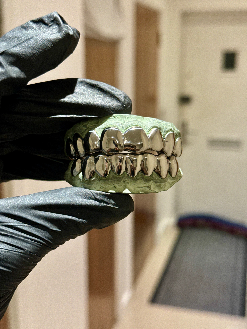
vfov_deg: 39.7
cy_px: 164
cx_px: 124
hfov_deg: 30.3
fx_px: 457
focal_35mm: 48
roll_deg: -0.6
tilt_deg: -13.2
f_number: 1.78
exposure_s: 1/33
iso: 320
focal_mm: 6.76
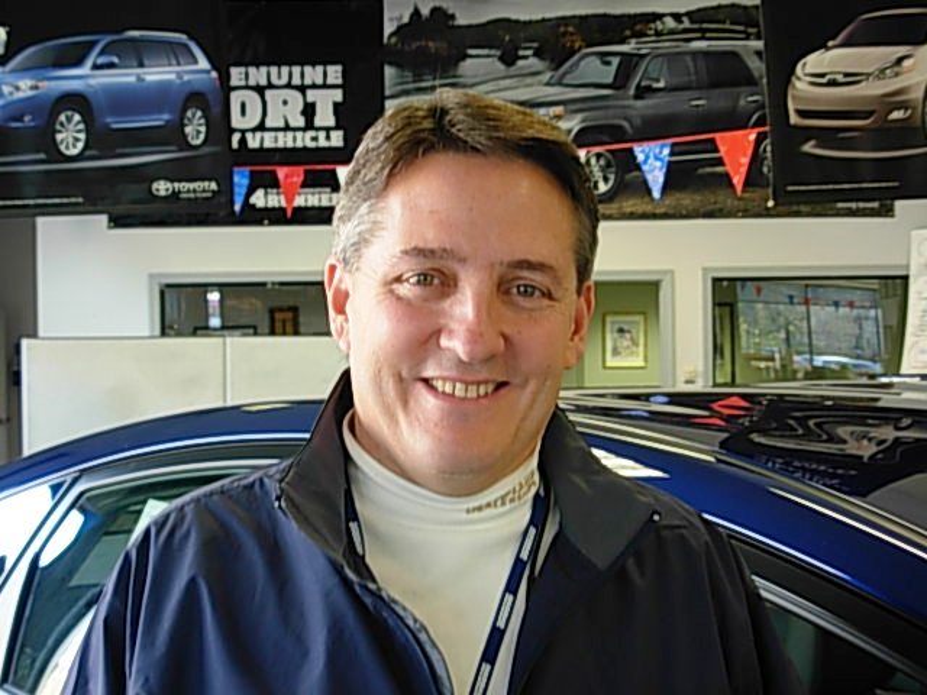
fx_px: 1714
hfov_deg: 30.3
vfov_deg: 22.9
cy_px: 348
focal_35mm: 64
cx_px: 464
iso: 79
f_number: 3.4
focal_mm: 10.5
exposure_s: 1/11.3
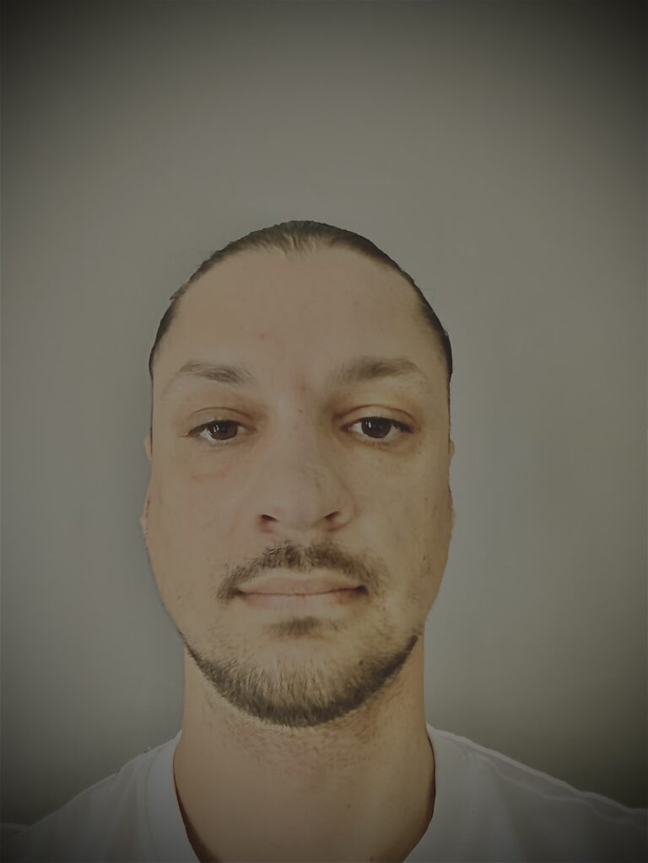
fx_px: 749
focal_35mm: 30
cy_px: 432
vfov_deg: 60.0
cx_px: 324
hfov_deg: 46.8
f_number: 2.2
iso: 400
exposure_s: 1/30
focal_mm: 2.71
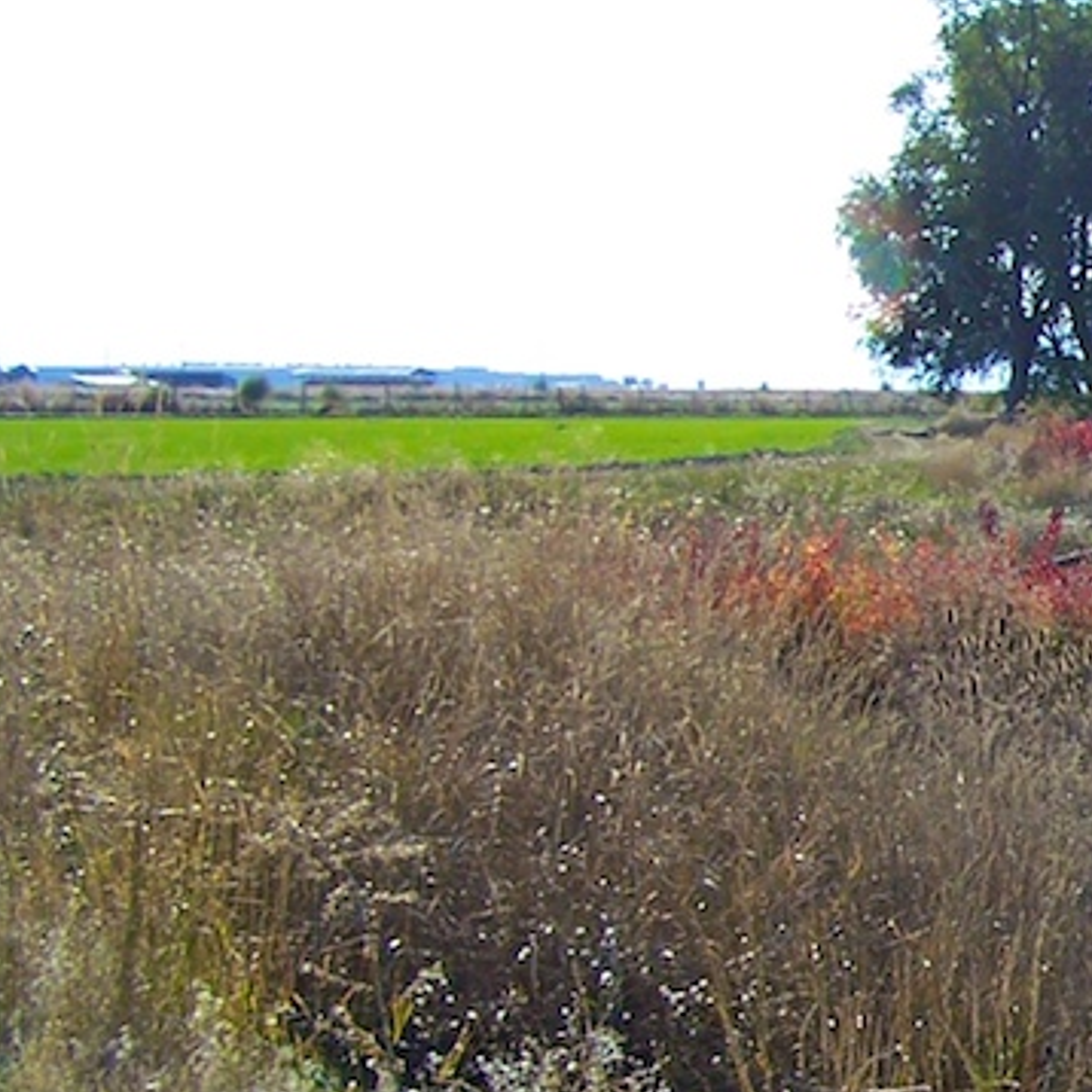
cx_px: 1525
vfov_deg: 17.7
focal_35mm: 96
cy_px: 1054
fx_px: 3426
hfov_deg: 16.8
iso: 80
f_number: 2.8
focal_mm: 6.3
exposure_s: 1/1000
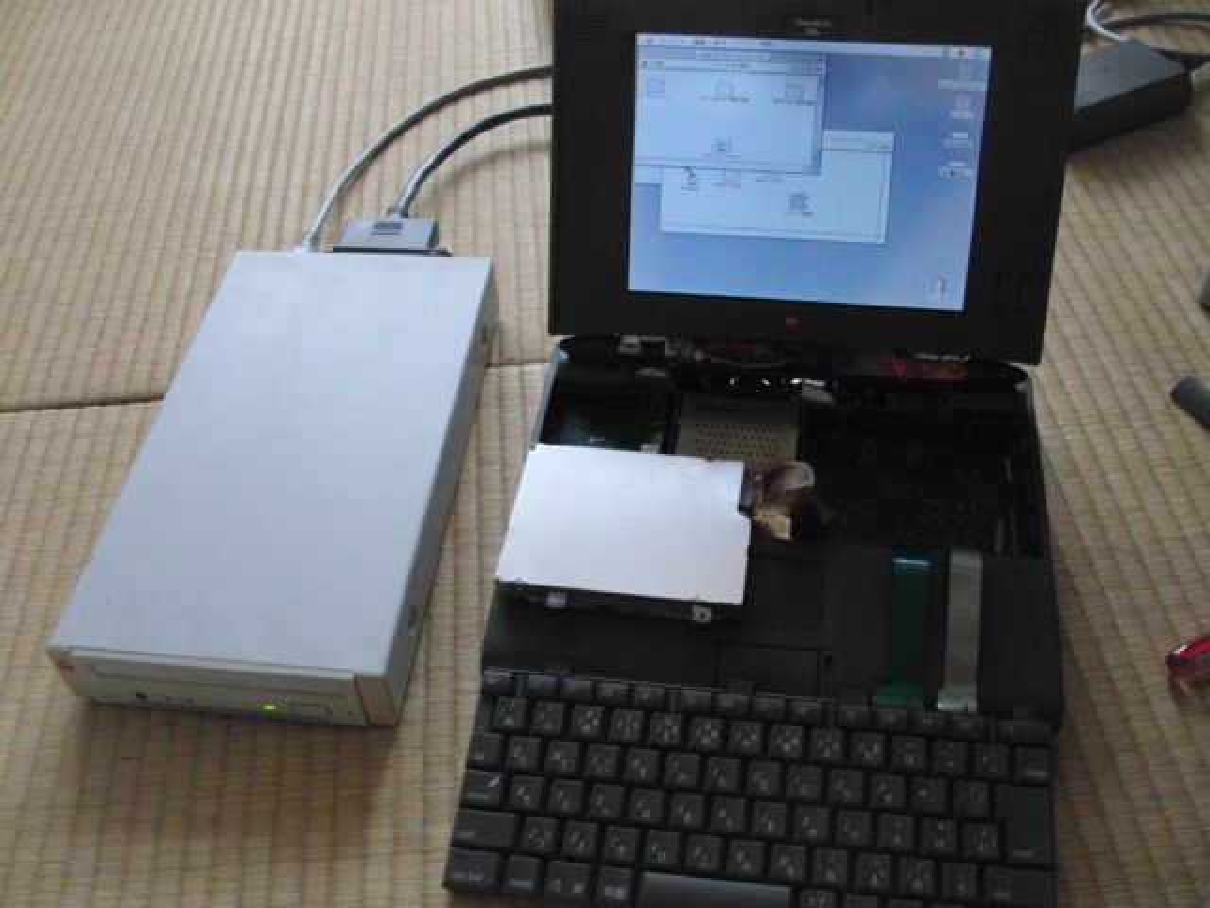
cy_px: 454
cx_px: 605
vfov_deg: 38.7
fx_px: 1293
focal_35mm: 37
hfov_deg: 50.1
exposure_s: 1/80
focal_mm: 6.42
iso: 800
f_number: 3.6
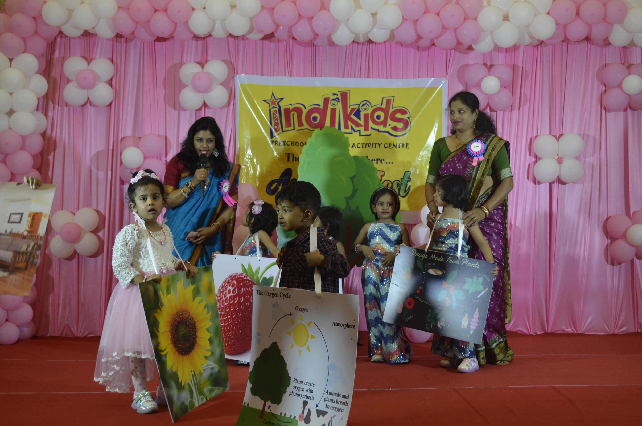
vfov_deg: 26.4
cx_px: 321
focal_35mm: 51
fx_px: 908
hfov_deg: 39.0
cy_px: 213
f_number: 5
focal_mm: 34
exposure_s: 1/60
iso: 720
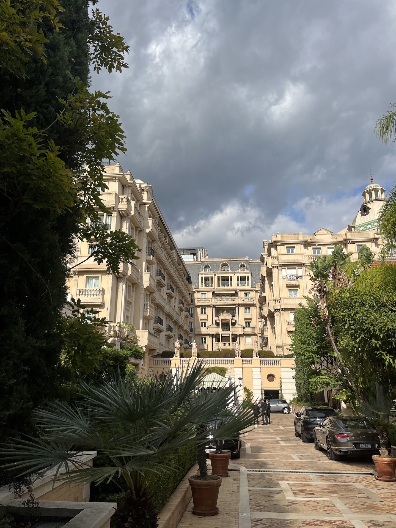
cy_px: 264
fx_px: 397
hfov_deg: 53.1
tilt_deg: +13.2
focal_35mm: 26
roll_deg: +1.5
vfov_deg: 67.3
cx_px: 198
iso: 50
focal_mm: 5.1
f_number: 1.6
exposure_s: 1/5076
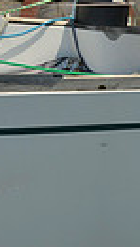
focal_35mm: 399
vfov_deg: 5.4
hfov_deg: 3.1
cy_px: 83
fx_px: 2625
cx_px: 128
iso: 280
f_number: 9
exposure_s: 1/1600
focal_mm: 86
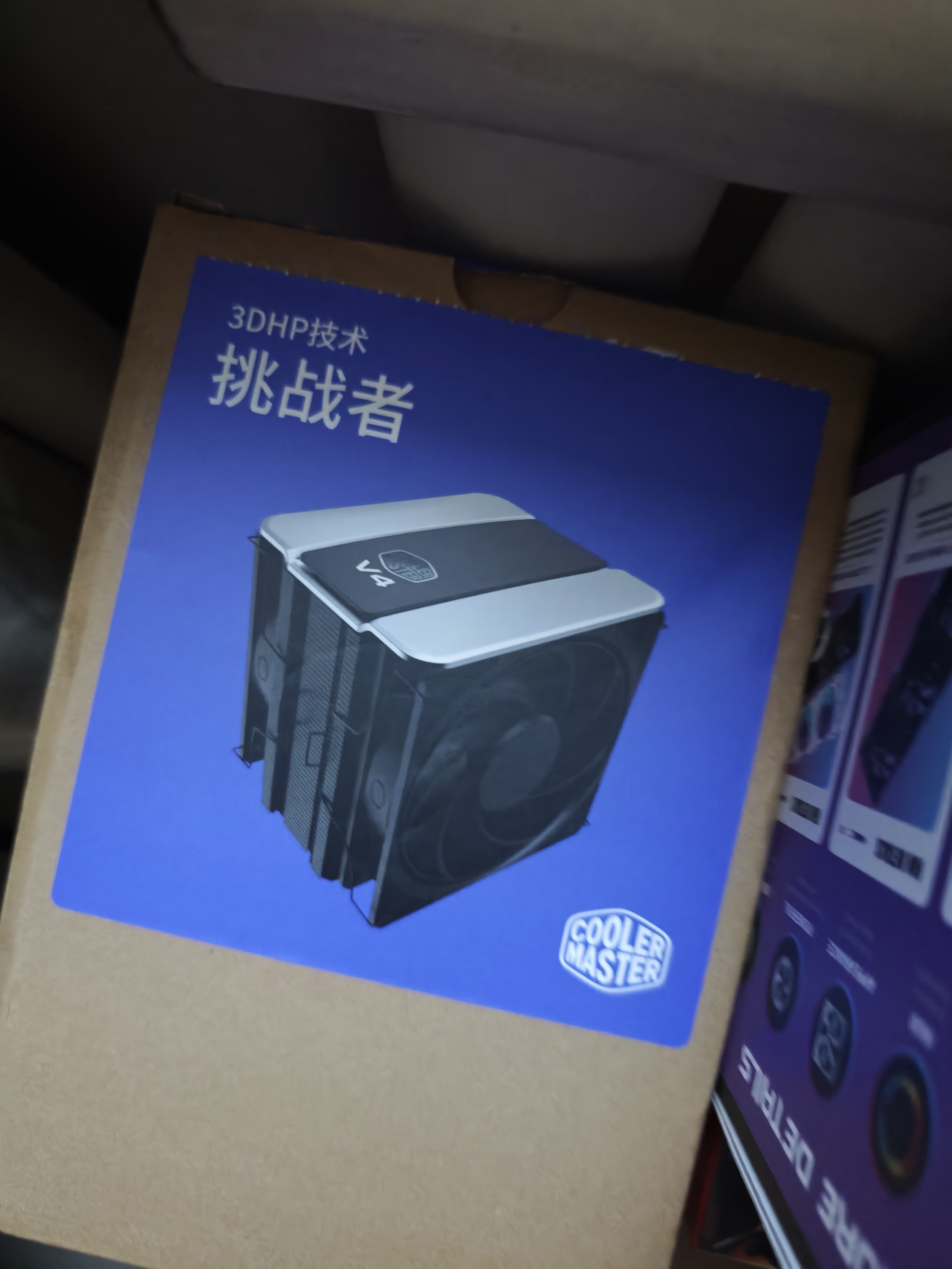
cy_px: 634
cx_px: 476
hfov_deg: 58.9
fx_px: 843
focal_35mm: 23
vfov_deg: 73.9
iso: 6400
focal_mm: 6.55
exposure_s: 1/75
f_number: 1.62
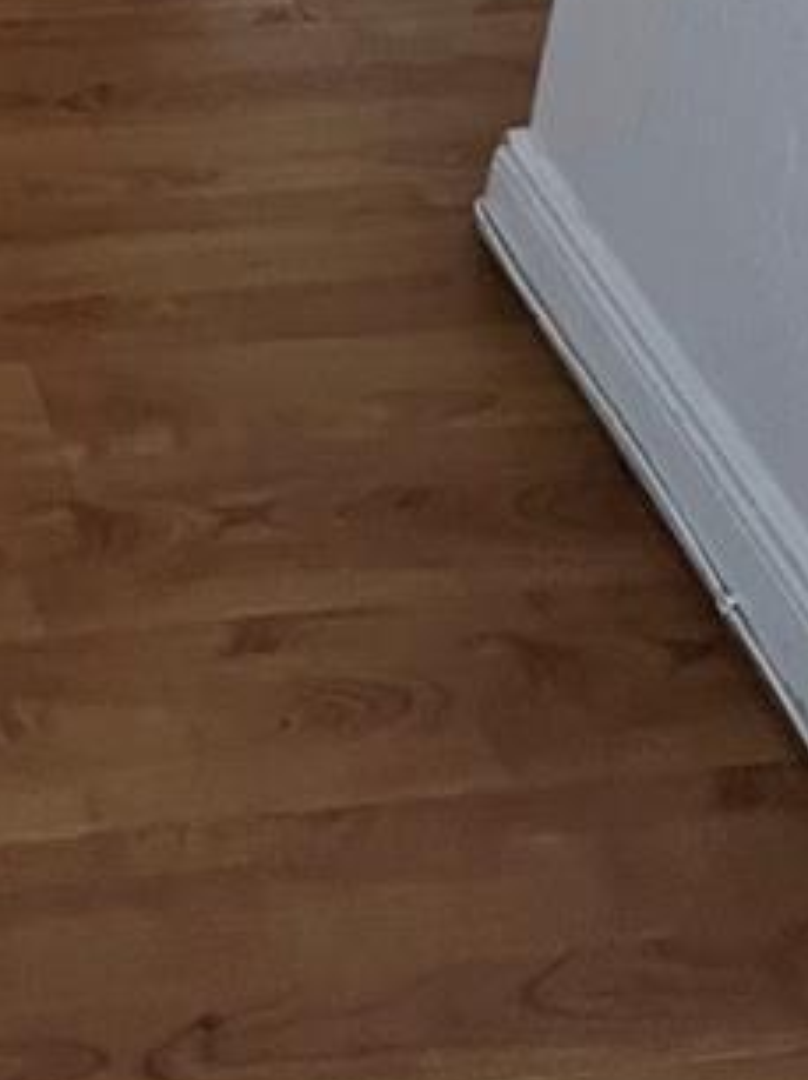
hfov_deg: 24.1
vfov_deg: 23.6
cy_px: -759
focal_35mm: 51
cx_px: -310
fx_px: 1589
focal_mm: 1.57
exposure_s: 1/60
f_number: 1.8
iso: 200
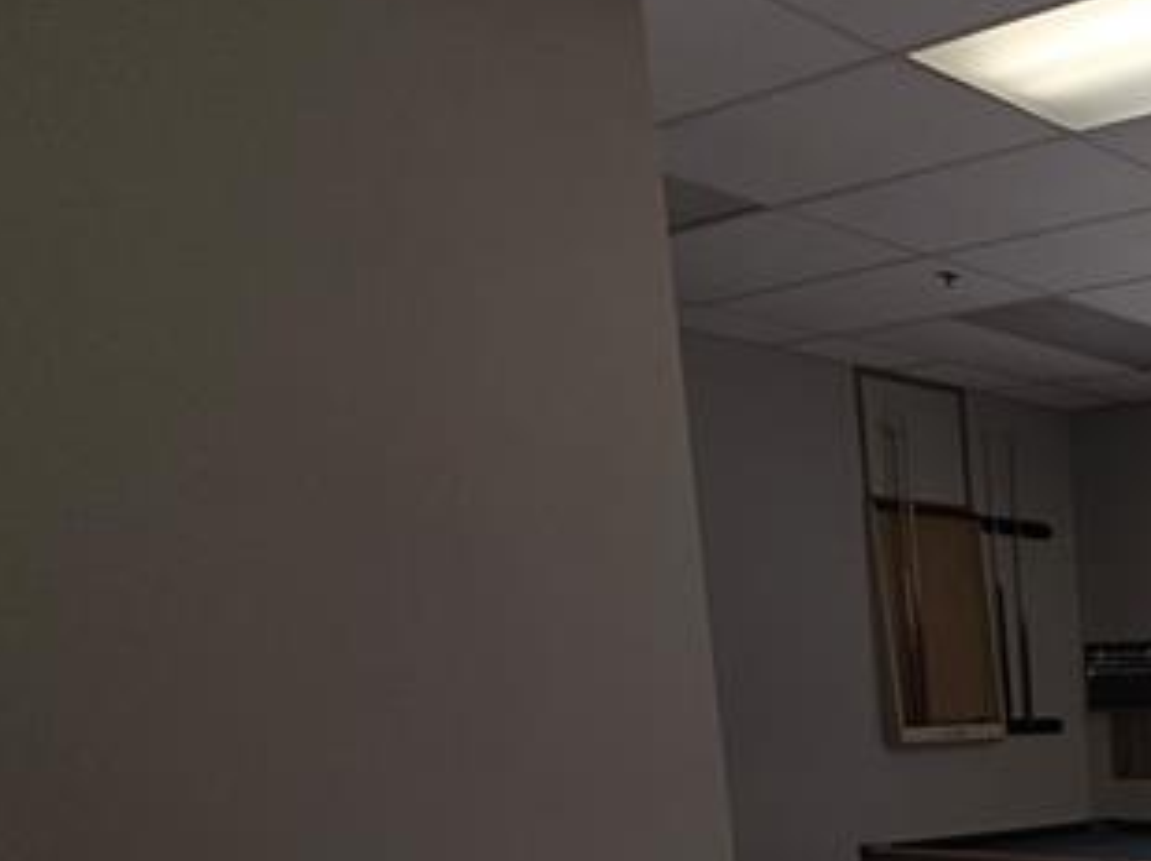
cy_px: 1009
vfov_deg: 29.3
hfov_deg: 34.1
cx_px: 1426
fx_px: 1429
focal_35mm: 43
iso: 32
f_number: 1.9
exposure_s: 1/120
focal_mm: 2.2
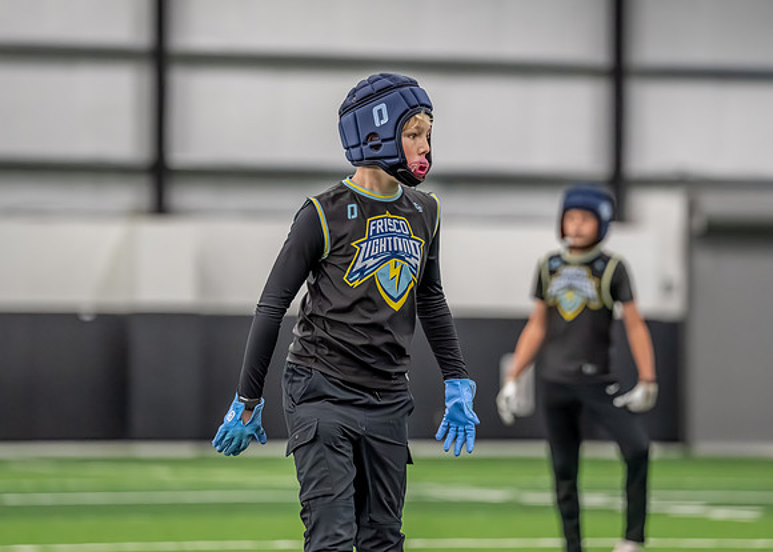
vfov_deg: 8.2
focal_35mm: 175
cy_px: 228
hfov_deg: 11.5
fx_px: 3850
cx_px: 387
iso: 6400
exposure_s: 1/1000
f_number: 2.8
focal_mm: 140
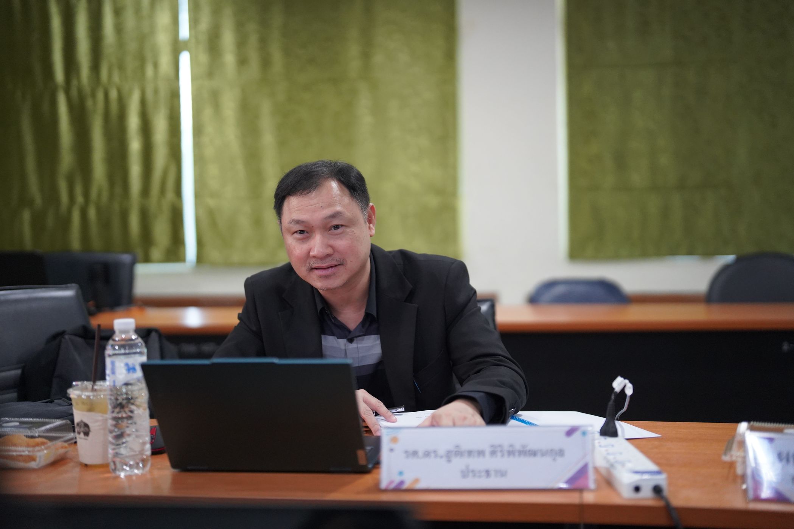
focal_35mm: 50
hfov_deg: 39.6
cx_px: 397
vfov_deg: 27.0
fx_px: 1103
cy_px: 264
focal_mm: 50
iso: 4000
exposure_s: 1/2500
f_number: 1.2
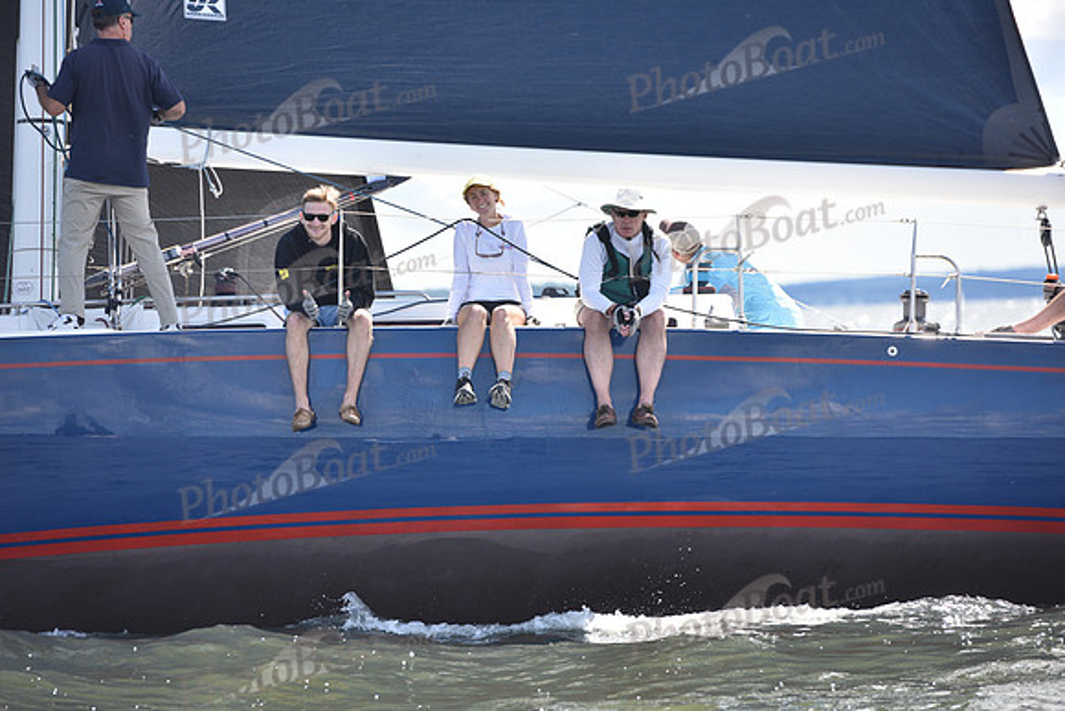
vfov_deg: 6.9
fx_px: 5918
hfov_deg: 10.3
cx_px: 532
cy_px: 356
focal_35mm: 200
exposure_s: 1/800
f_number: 5
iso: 250
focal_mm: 200
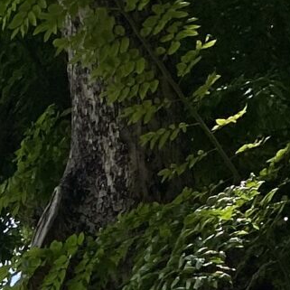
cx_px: -406
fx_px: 1735
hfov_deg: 8.7
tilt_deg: +6.2
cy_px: 987
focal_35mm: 183
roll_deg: -2.7
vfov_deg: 7.7
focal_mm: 4.25
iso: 32
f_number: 1.8
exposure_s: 1/5025
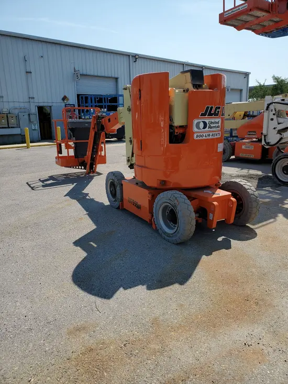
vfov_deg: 67.3
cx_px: 144
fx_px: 288
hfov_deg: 53.1
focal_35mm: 26
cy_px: 192
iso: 50
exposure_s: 1/2077
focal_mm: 4.3
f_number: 2.4
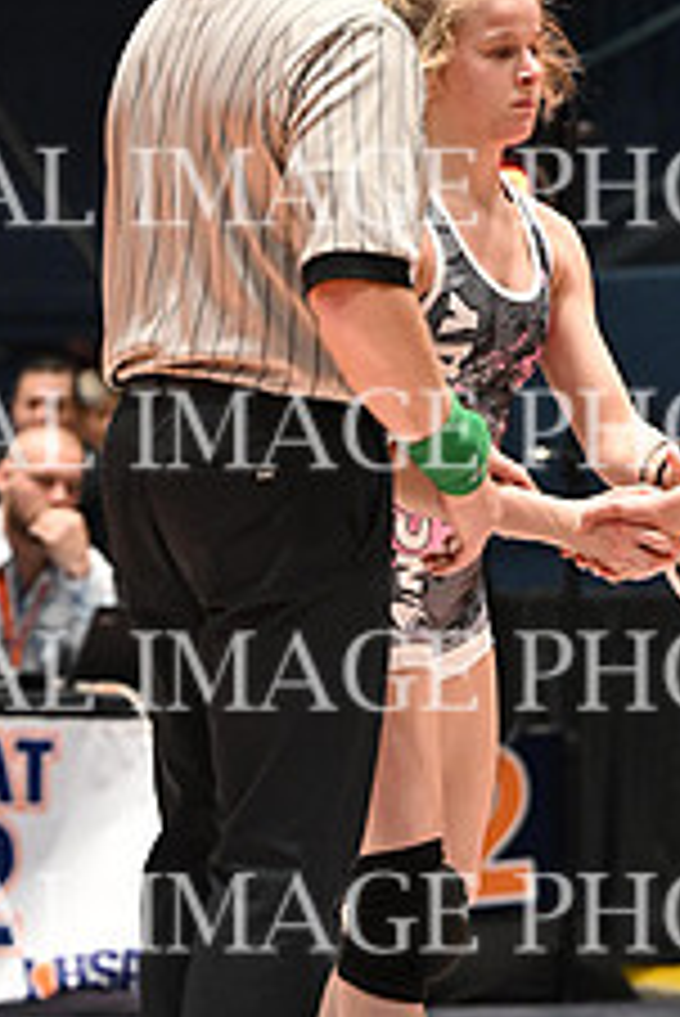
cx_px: 484
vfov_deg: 8.3
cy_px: 792
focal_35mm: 249
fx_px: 7044
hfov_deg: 5.5
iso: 4500
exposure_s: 1/767
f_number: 2.8
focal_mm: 97
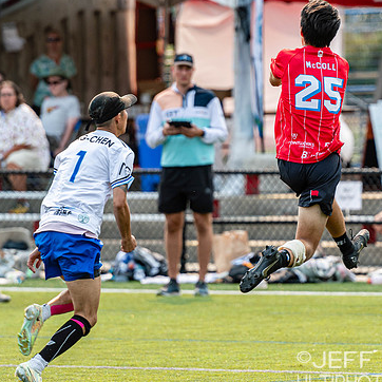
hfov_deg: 3.6
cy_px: 202
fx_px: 6130
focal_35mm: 491
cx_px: 289
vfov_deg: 3.6
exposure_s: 1/1250
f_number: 3.2
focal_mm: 200
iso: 140
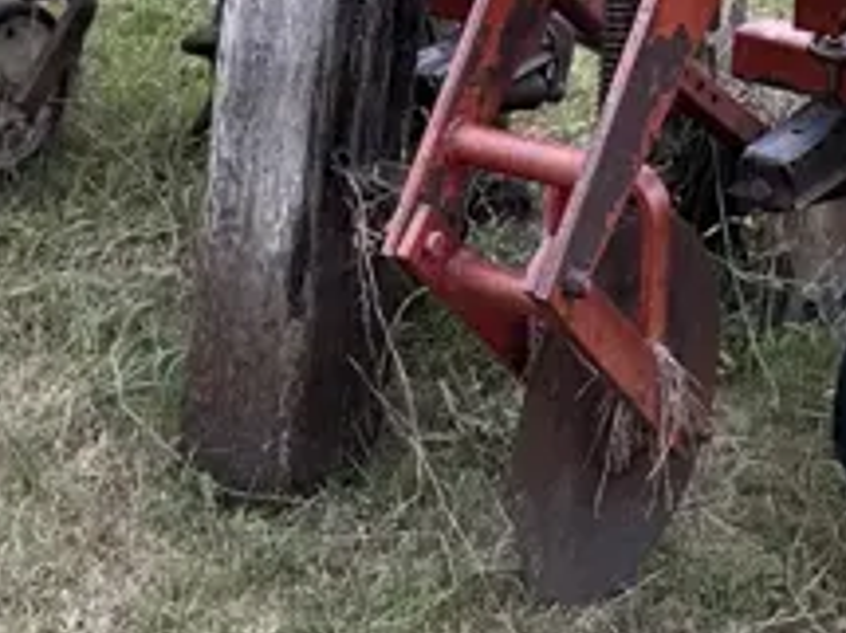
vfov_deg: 13.7
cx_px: 39
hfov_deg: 18.0
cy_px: 86
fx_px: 2614
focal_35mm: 107
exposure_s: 1/642
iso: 80
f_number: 1.78
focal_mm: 6.86
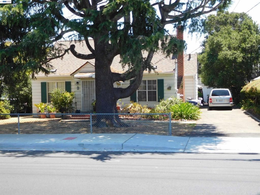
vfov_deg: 32.2
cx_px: 130
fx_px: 338
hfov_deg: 42.1
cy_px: 98
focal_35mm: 45
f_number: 4
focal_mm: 8
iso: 125
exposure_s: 1/250
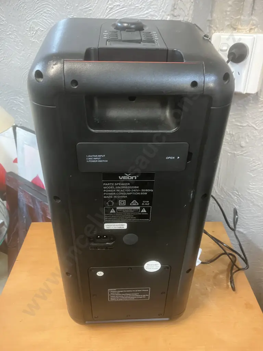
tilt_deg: -27.5
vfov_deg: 63.4
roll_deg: -2.4
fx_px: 284
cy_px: 176
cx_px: 132
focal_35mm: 28
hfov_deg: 49.7
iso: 400
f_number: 1.8
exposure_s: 1/25
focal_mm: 3.99
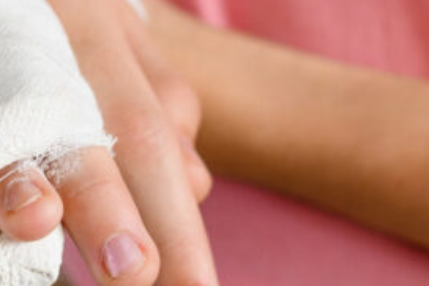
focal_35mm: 367
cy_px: 21
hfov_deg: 5.6
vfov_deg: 3.7
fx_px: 4371
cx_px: -74
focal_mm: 85
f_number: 3.5
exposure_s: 1/50
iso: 250
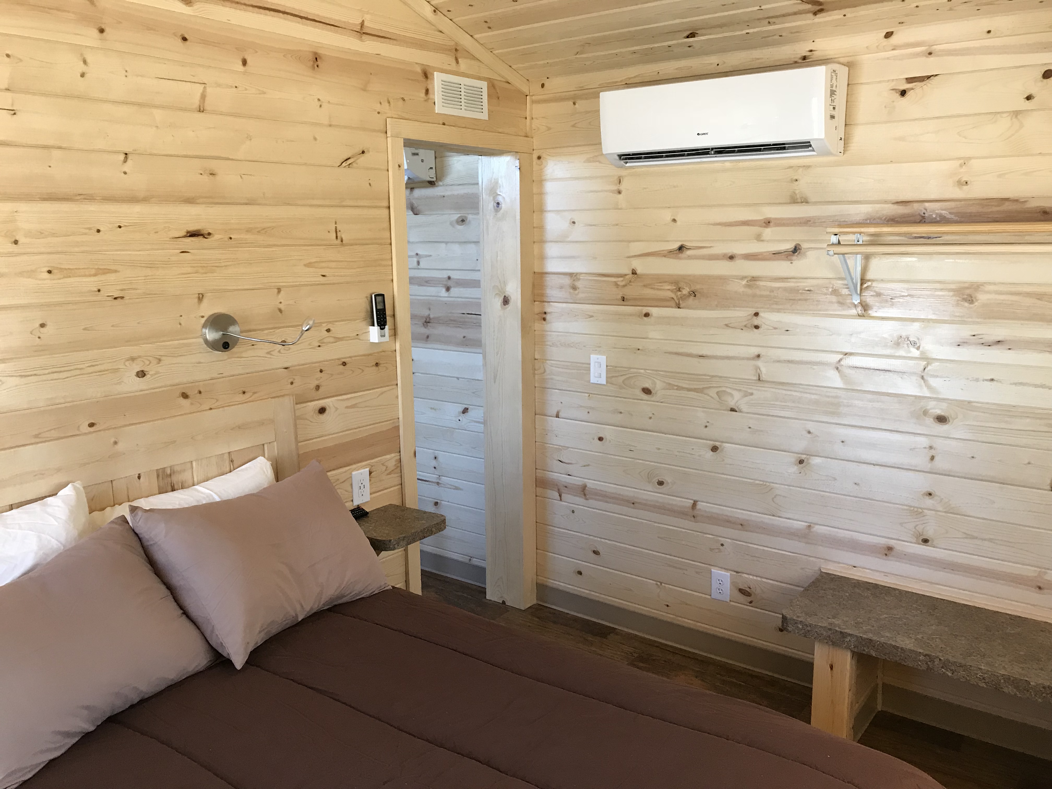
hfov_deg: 63.4
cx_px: 526
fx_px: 851
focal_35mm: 28
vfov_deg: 49.7
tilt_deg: -11.7
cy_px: 394
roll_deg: +0.4
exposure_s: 1/30
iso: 20
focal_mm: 3.99
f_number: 1.8
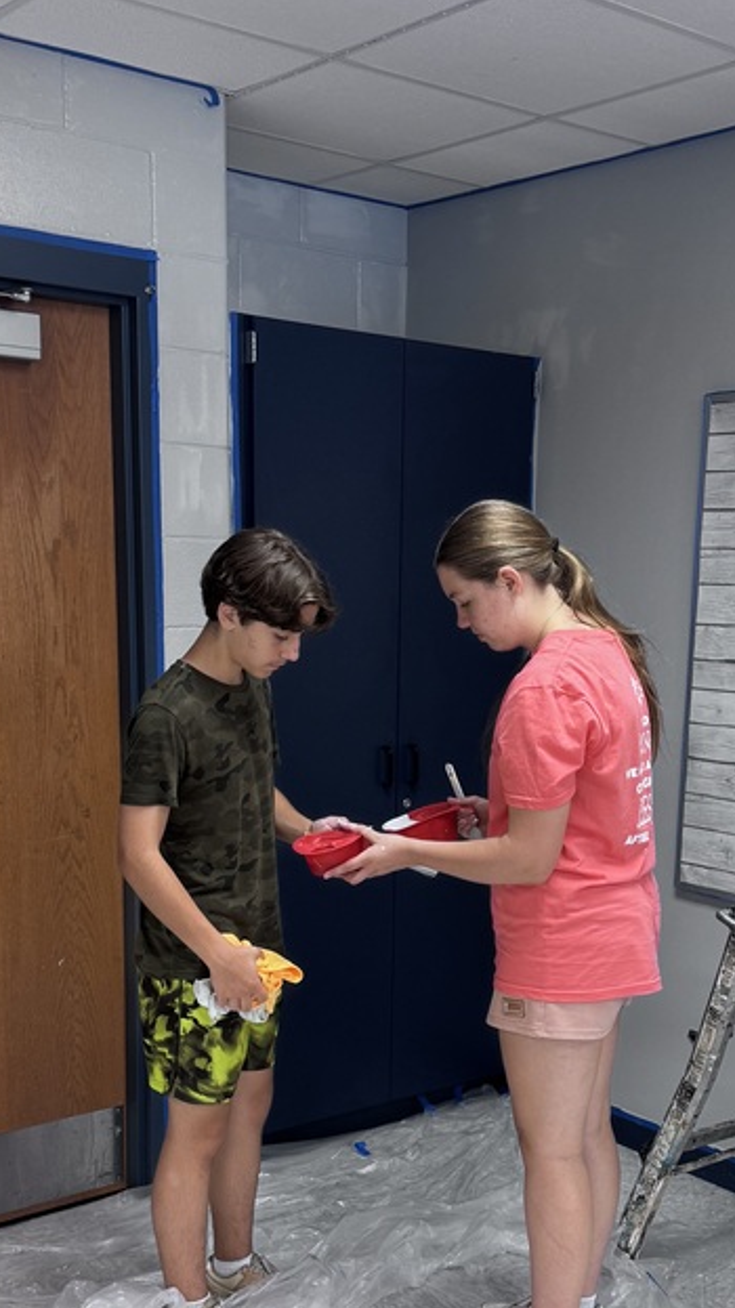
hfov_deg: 27.6
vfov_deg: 46.6
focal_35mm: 43
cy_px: 873
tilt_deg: -11.8
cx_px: 445
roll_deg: -1.3
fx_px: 1491
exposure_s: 1/60
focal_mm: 6.76
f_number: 1.78
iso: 125
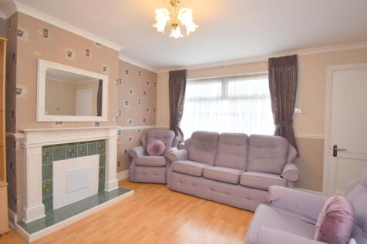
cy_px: 122
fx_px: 153
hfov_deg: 100.4
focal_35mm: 15
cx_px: 184
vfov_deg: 77.3
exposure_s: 1/90
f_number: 4.8
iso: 400
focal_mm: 10
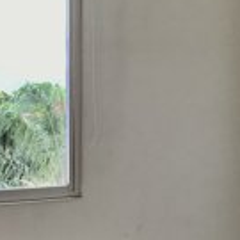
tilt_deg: +1.6
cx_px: 300
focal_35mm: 116
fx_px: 910
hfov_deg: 14.5
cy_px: 114
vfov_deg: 15.0
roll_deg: -0.2
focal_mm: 3.99
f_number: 1.8
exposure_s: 1/60
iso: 25
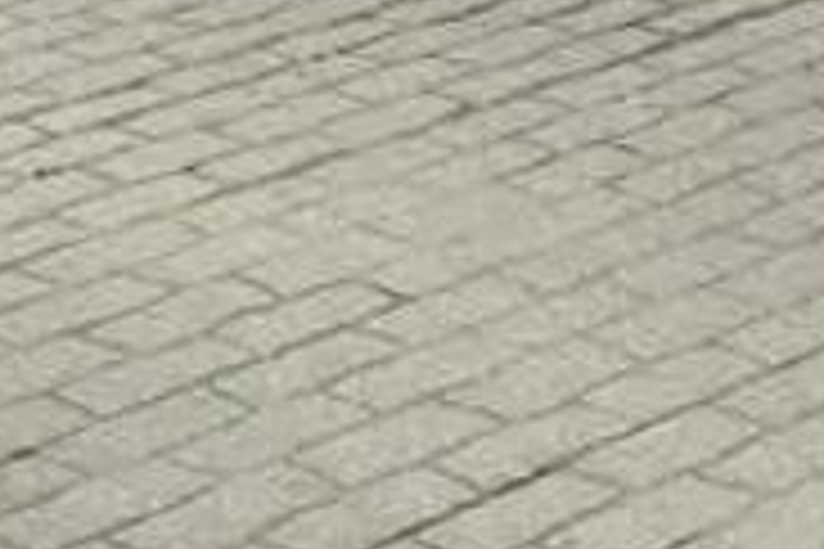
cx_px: 1166
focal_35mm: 134
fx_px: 3067
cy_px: -763
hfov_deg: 14.5
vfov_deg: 9.2
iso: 400
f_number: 11
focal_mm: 24
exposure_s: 1/125
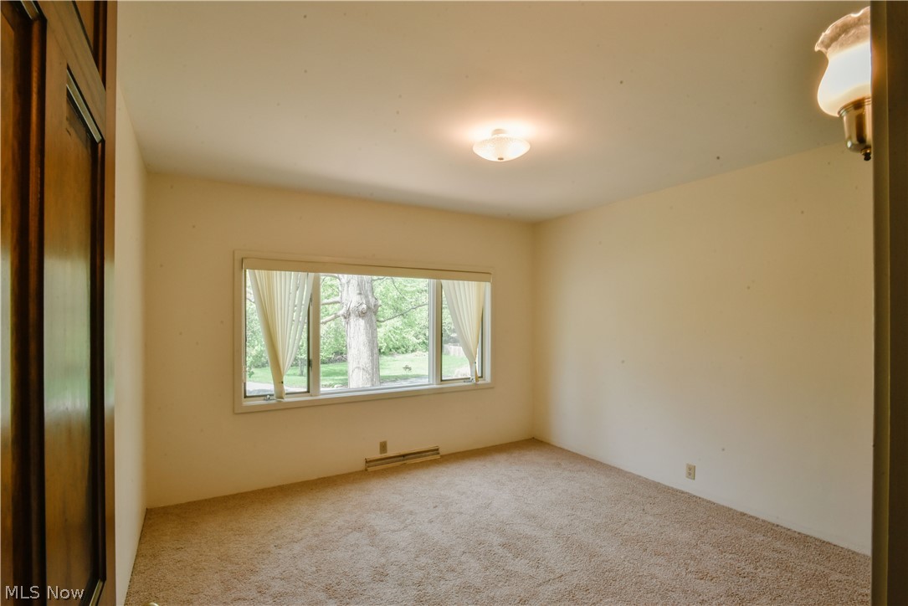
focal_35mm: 17
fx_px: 429
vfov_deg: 70.5
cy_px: 303
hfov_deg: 93.3
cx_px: 454
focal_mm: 17
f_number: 22
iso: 800
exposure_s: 1/25
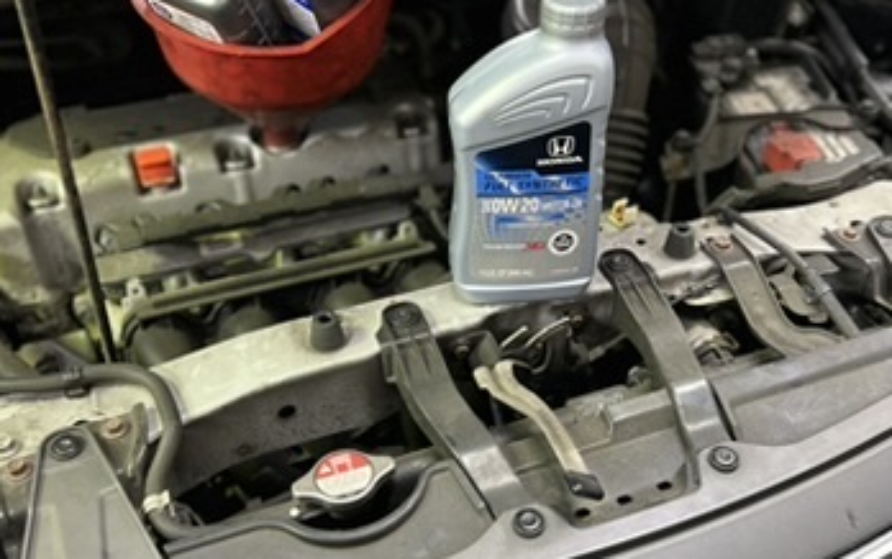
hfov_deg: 51.5
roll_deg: +0.0
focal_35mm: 38
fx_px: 924
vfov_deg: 33.6
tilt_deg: -39.9
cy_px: 282
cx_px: 456
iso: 400
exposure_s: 1/60
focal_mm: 5.7
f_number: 1.5
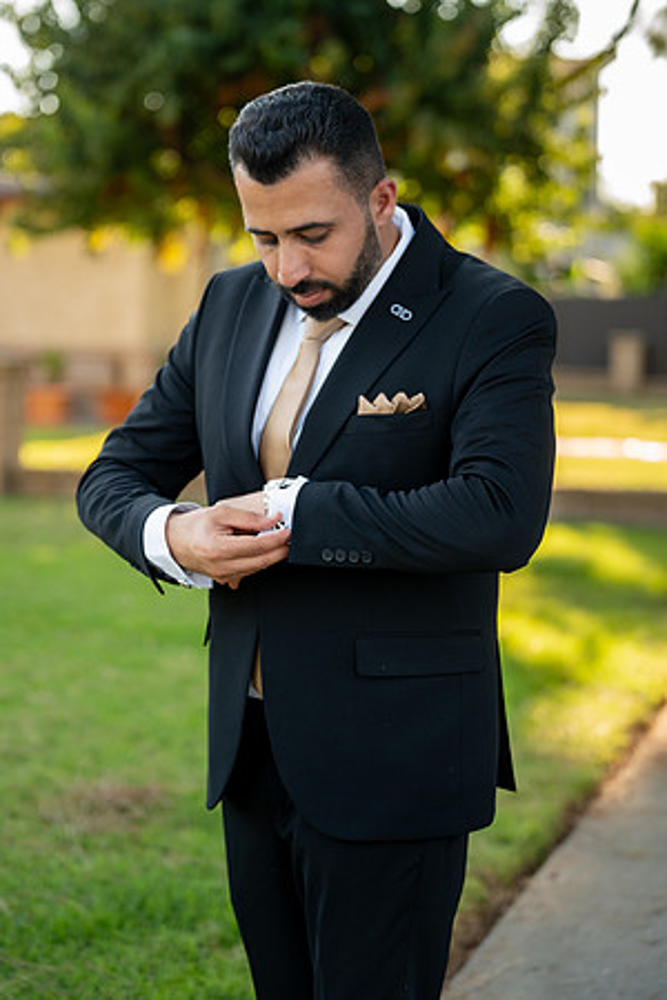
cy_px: 500
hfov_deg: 17.5
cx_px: 334
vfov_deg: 26.0
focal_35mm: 78
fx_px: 2168
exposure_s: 1/500
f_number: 2.8
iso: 320
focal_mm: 78
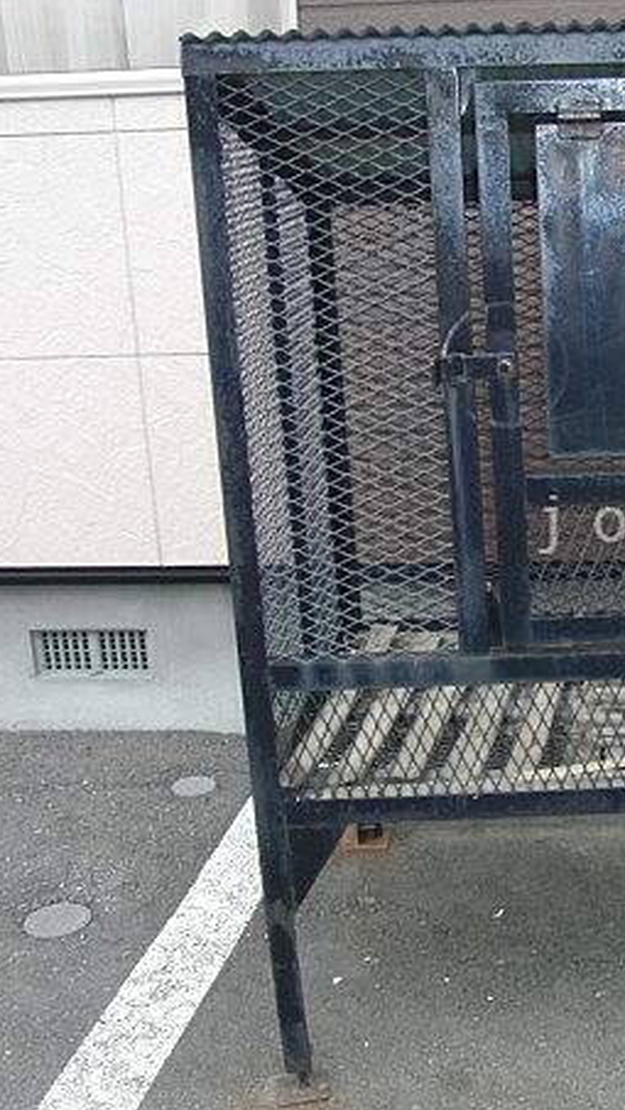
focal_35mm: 57
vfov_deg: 36.6
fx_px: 1678
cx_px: 706
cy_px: 524
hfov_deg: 20.1
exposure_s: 1/80
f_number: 3.6
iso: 125
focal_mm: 6.42
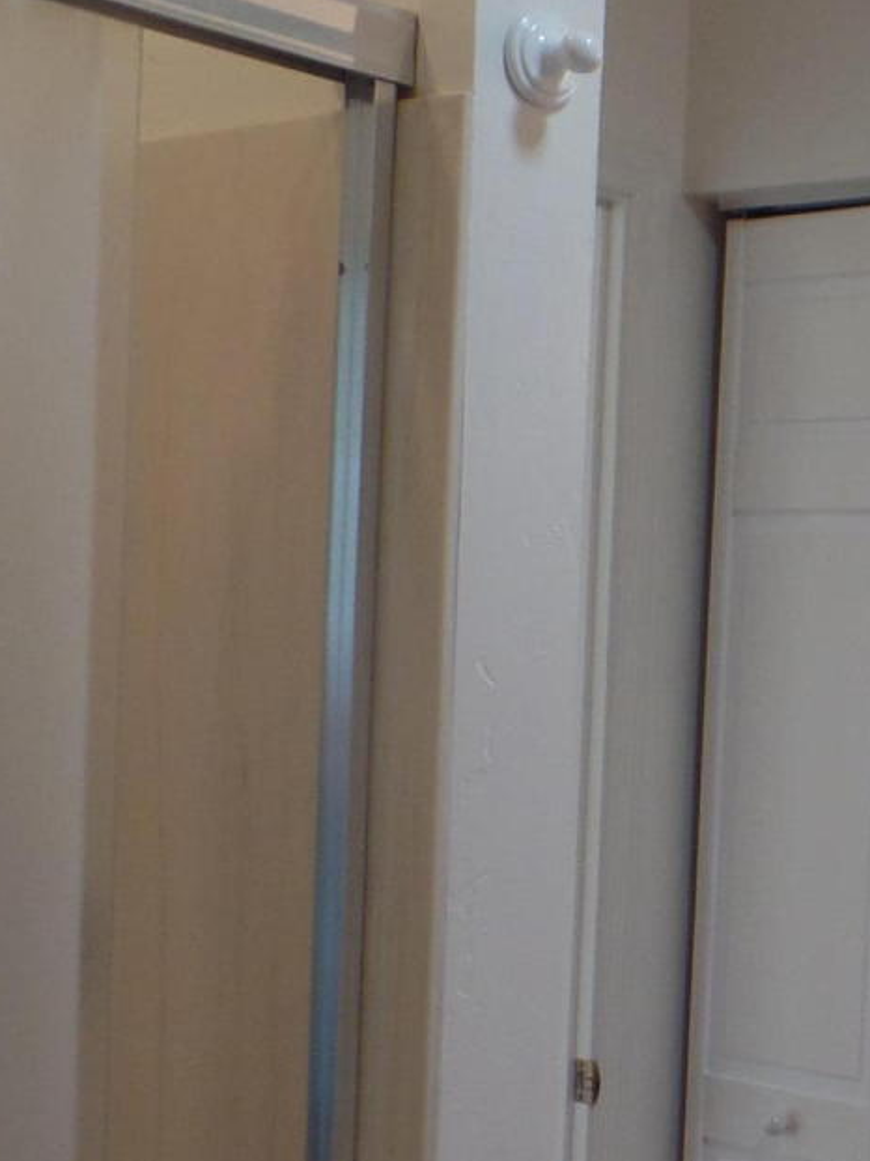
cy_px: 890
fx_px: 2481
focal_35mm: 74
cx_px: 1081
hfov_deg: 18.7
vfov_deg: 26.0
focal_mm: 4.1
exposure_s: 1/30
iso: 120
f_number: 2.8
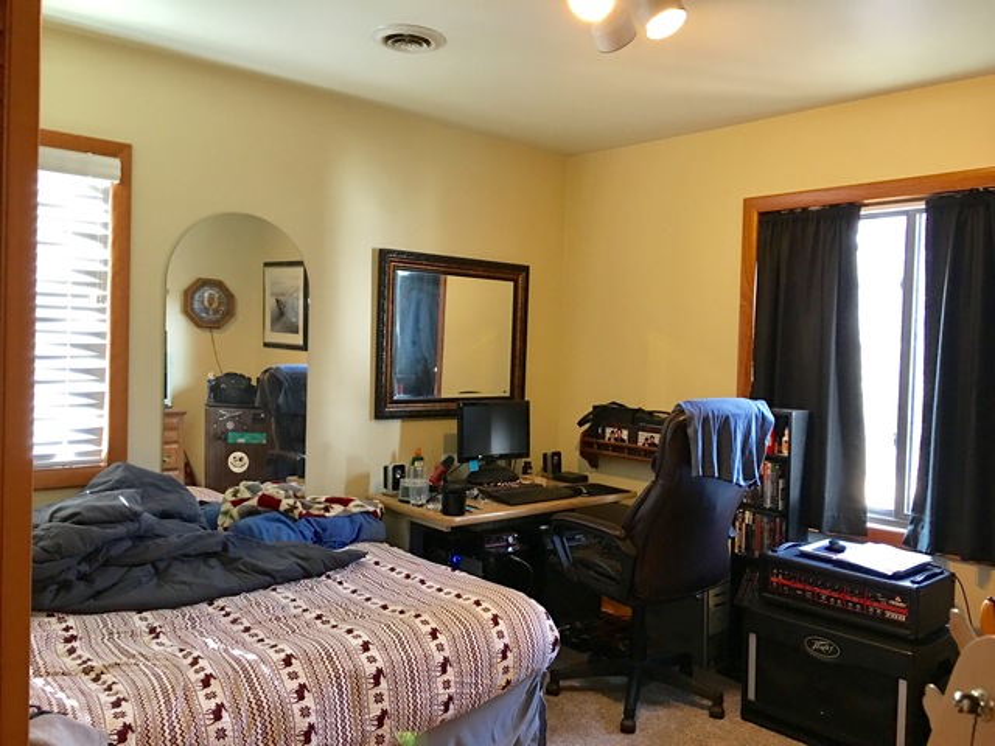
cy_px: 373
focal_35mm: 29
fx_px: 834
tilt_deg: -1.5
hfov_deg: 61.7
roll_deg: -2.2
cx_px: 498
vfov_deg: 48.2
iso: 80
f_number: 2.2
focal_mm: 4.15
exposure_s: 1/10
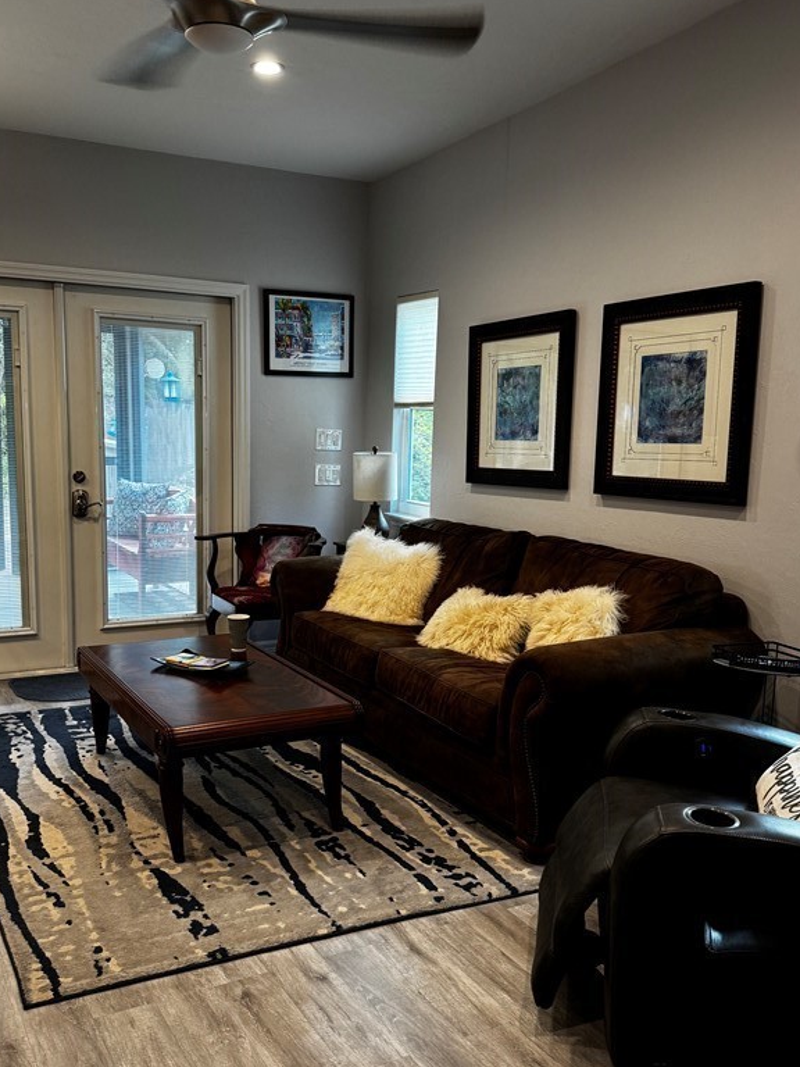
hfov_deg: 44.2
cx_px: 383
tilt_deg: -9.4
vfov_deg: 56.7
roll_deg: -1.3
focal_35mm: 32
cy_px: 581
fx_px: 986
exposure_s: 1/60
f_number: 1.78
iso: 200
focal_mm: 6.76
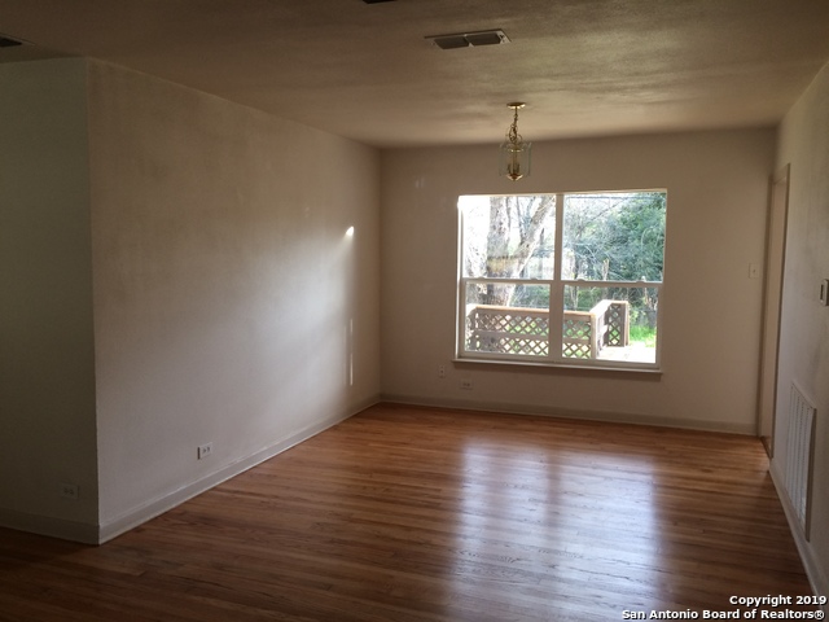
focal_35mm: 29
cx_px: 414
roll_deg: +0.9
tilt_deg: -5.0
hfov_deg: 61.7
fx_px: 695
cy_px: 311
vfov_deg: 48.2
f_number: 2.2
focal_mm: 4.15
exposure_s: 1/40
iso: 32
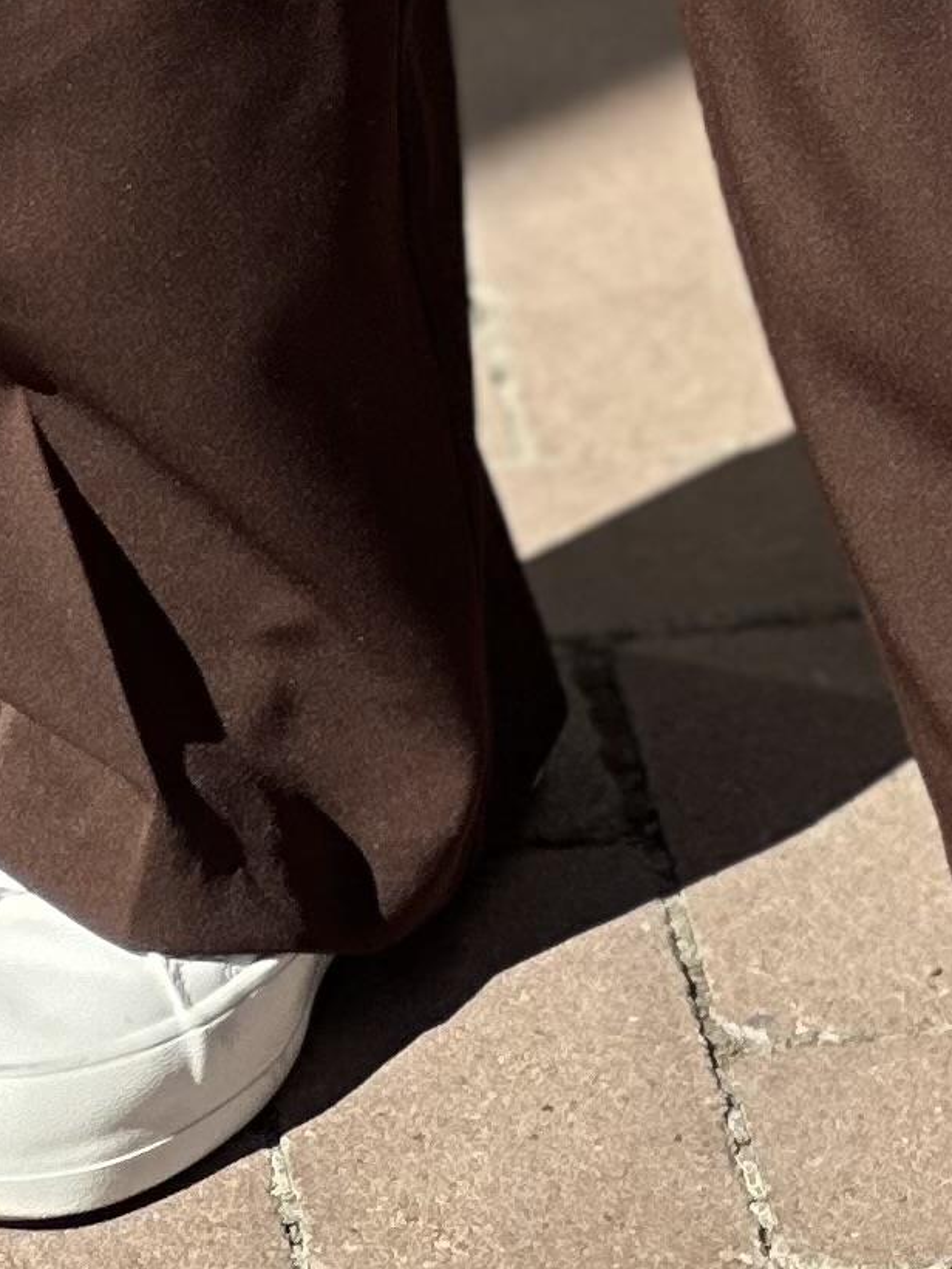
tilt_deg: -17.9
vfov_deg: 5.1
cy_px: -1252
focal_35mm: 378
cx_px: 474
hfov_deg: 3.9
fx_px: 13857
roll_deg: +0.0
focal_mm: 9
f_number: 2.8
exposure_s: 1/395
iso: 32
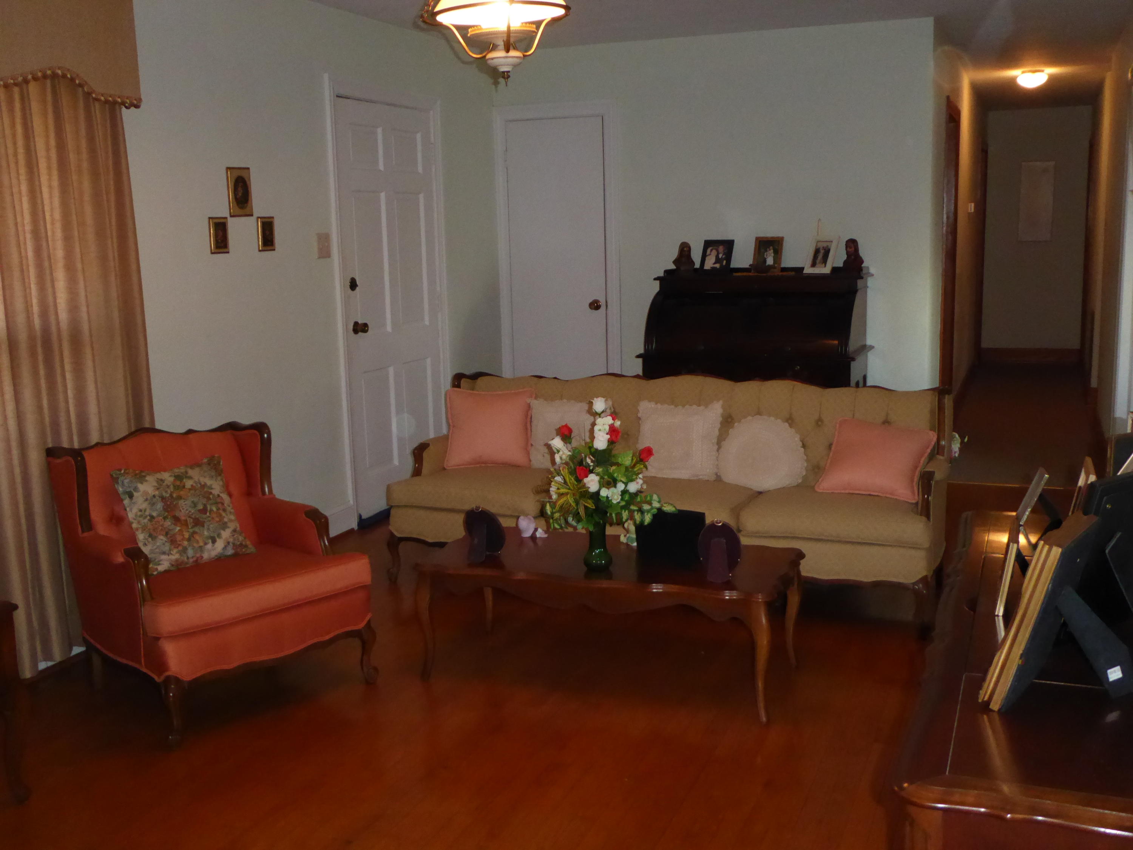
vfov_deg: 39.7
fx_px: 1178
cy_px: 425
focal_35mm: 36
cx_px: 566
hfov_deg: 51.4
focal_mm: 6.3
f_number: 3.7
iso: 800
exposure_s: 1/60
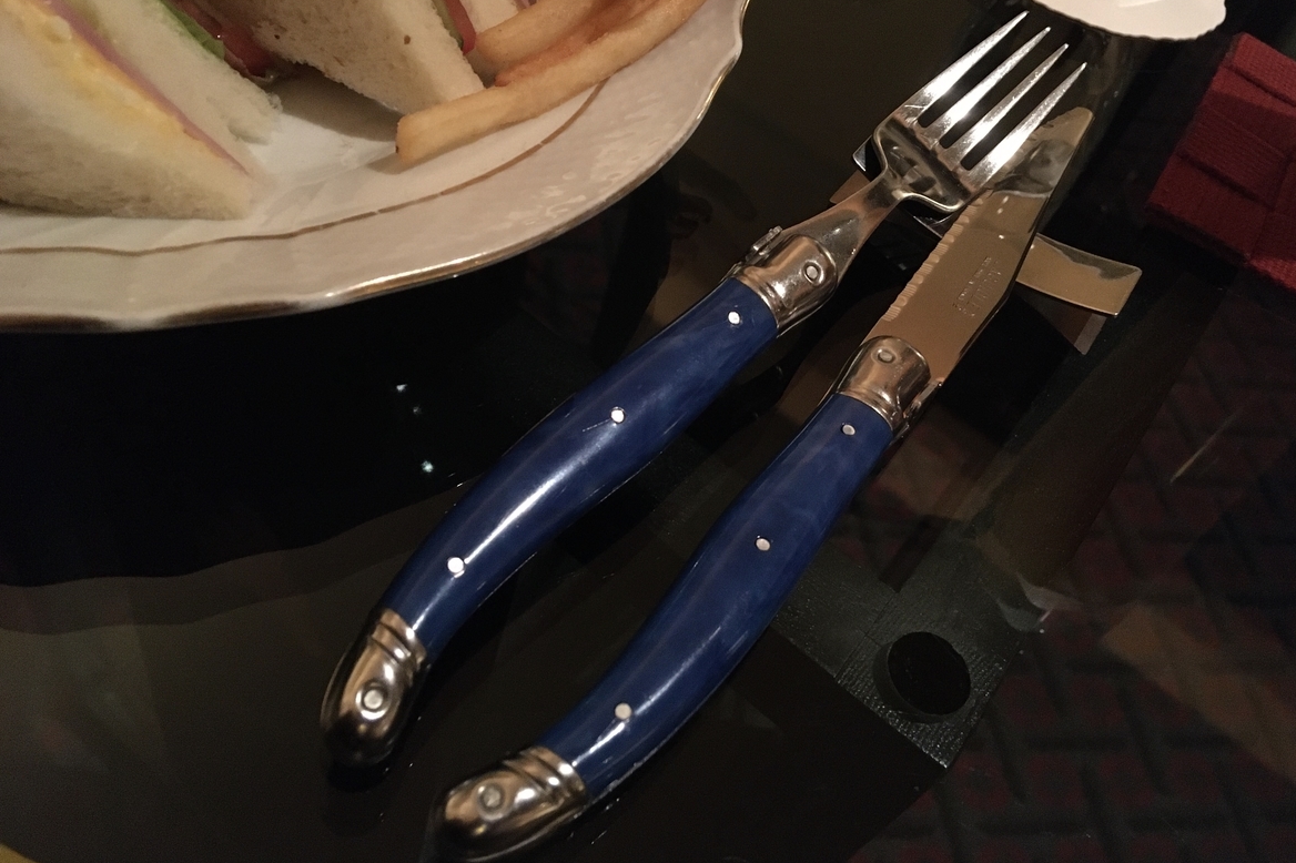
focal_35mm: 31
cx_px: 664
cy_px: 369
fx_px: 1116
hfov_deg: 60.3
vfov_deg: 42.2
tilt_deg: -49.3
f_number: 2.2
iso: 320
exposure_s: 1/15
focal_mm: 4.15
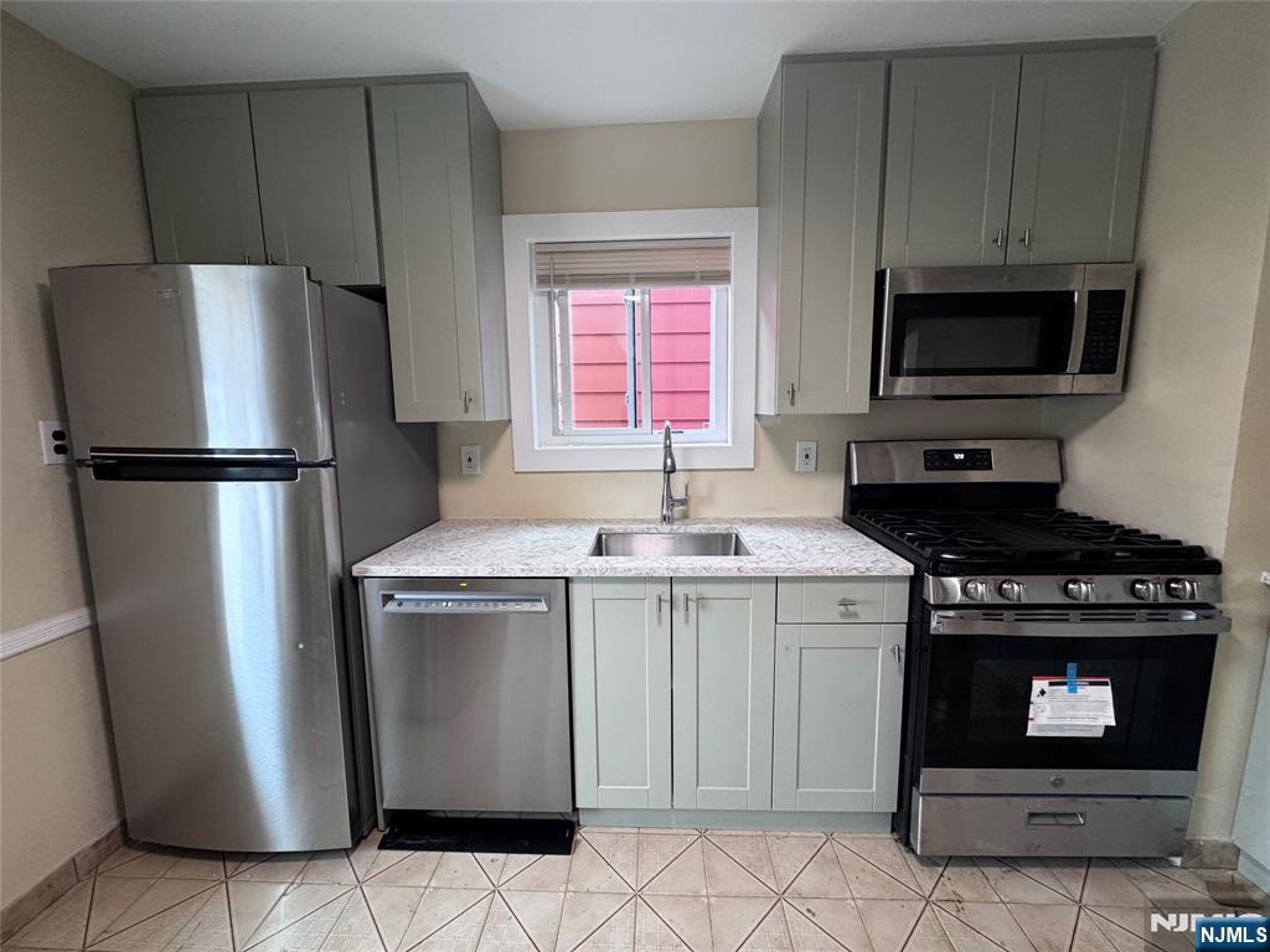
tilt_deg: -8.5
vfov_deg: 85.7
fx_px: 514
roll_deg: +0.9
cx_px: 635
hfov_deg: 102.1
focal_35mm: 14
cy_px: 476
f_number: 2.2
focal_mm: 2.22
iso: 200
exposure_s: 1/120
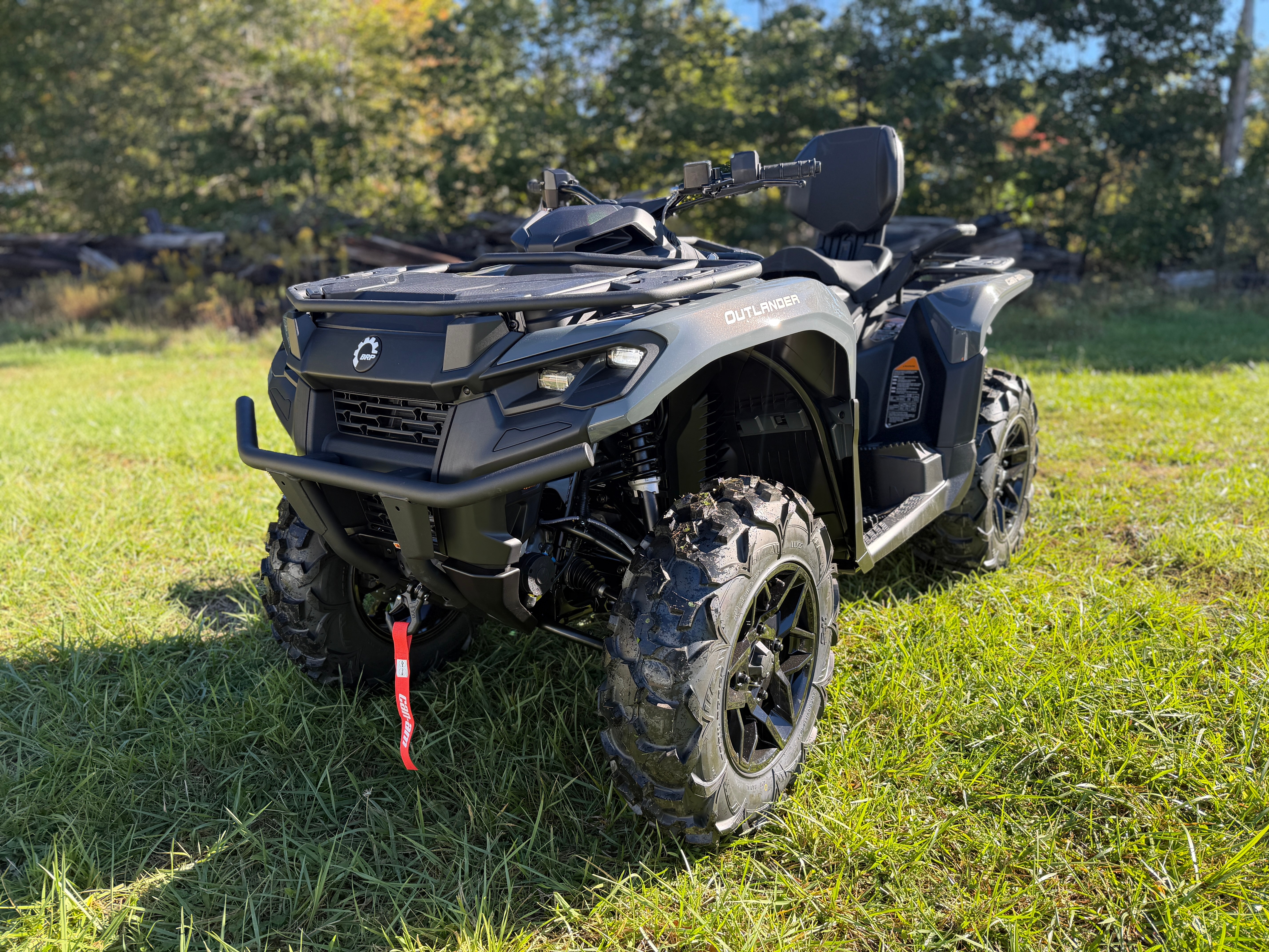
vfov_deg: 56.8
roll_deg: +0.0
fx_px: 880
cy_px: 476
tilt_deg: -9.0
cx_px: 634
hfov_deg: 71.6
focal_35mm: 24
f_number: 1.78
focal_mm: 6.76
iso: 80
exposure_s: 1/742
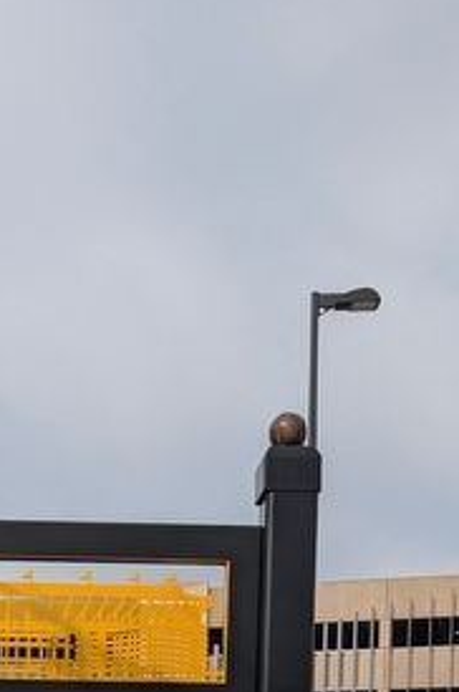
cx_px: 28
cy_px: 991
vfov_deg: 23.2
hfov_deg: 18.3
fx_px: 1400
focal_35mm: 73
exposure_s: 1/6897
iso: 22
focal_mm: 6.9
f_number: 1.68
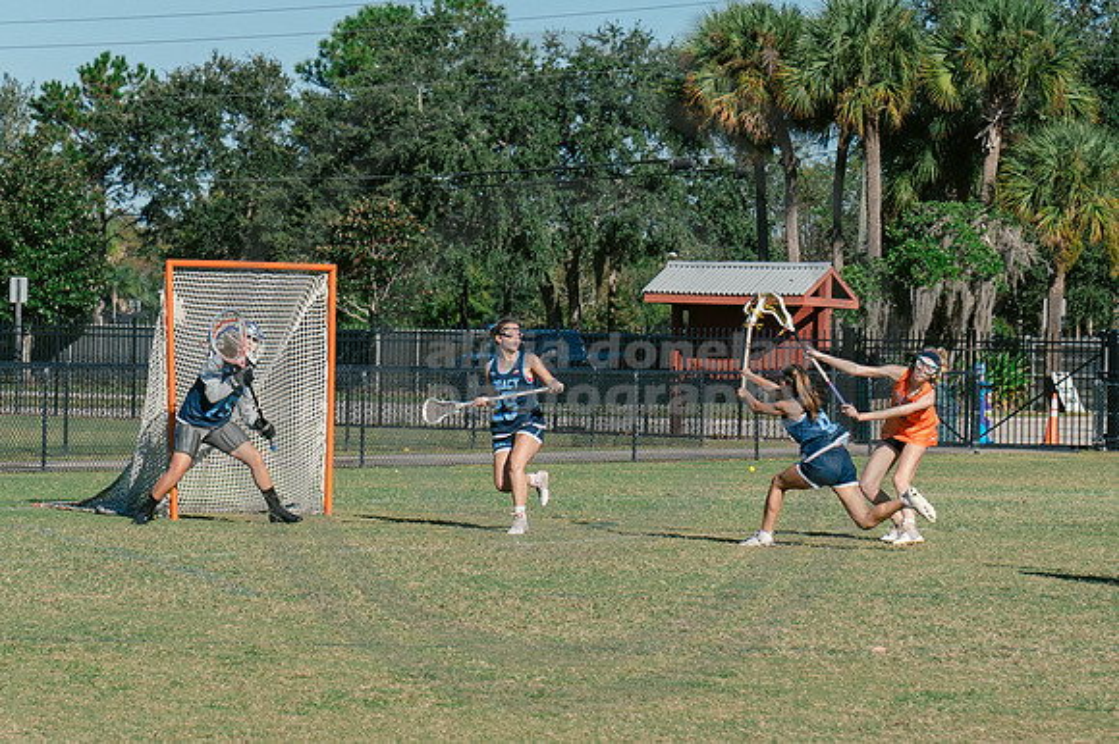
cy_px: 385
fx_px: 4995
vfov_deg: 8.5
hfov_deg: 12.7
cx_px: 171
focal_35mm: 161
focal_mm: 70
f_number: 5.6
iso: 250
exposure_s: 1/1600
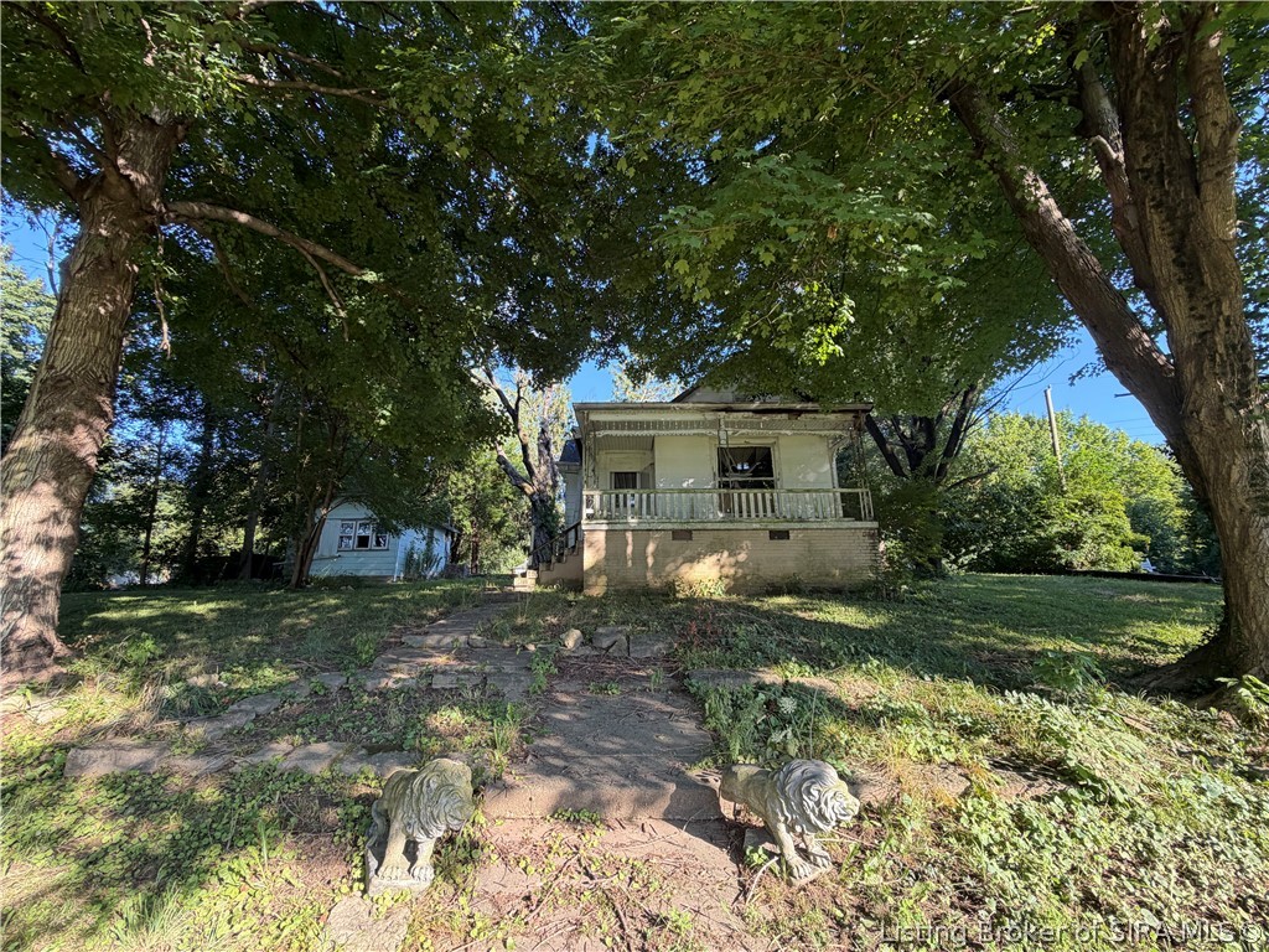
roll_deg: +1.2
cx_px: 634
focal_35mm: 14
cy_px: 476
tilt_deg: +14.6
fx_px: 513
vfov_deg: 85.7
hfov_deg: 102.1
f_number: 2.2
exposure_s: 1/122
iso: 64
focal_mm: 2.22
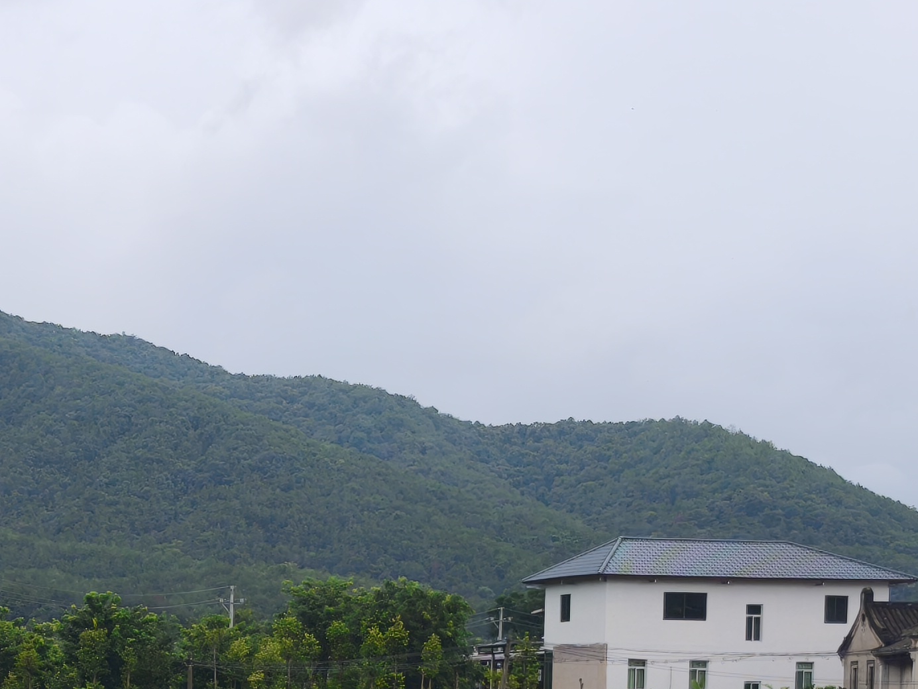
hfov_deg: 14.3
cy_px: 999
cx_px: 11
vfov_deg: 10.6
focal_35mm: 136
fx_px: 3607
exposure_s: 1/1332
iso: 50
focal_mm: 6.57
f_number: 1.6
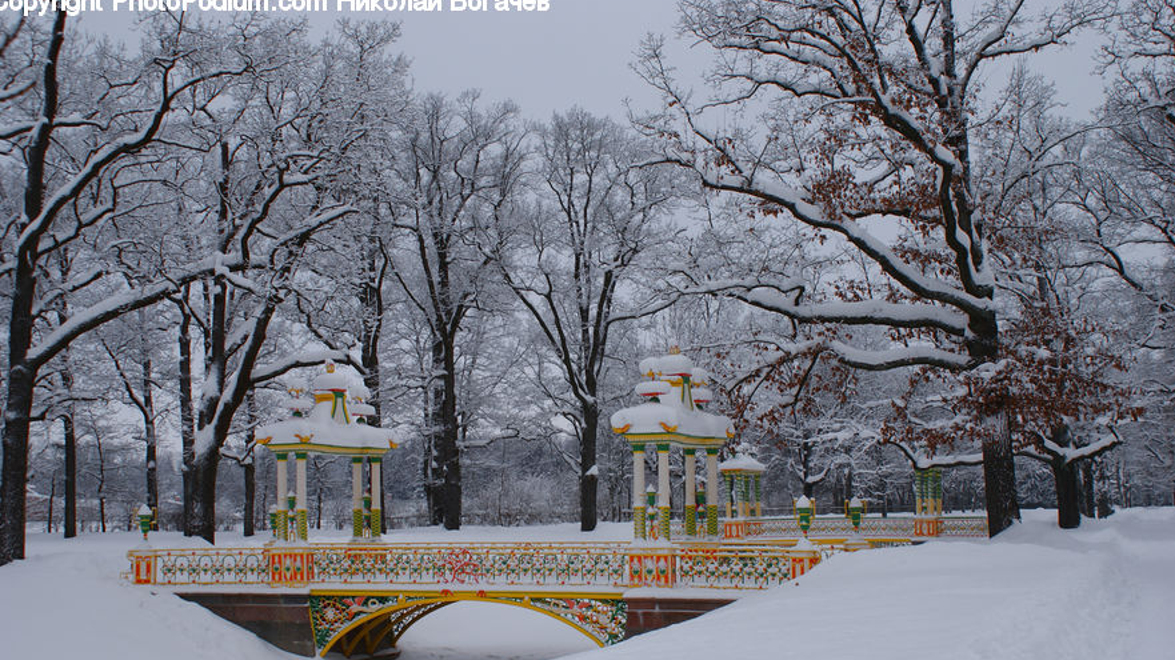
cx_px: 590
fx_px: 1402
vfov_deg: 26.5
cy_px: 371
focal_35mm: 45
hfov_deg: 45.5
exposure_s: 1/80
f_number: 7.1
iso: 100
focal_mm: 28
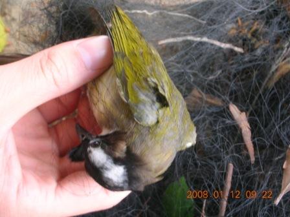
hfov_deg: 31.7
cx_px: 145
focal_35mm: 61
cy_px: 108
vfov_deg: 24.0
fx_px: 511
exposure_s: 1/10
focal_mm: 10.1
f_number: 4
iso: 50
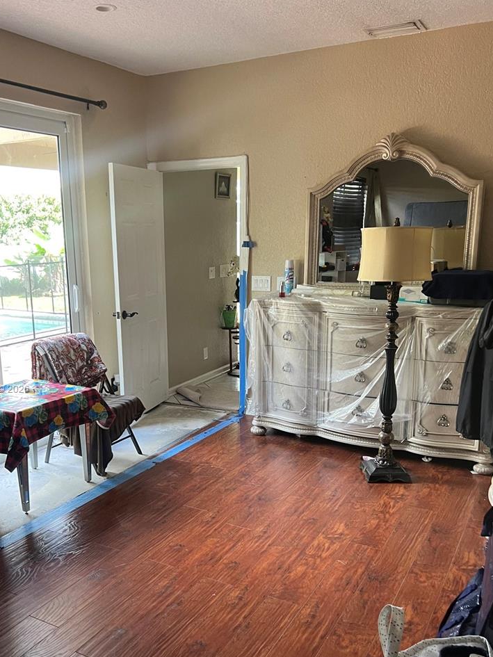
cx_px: 213
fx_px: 627
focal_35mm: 33
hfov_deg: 42.9
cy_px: 389
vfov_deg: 55.0
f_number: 1.5
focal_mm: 5.7
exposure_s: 1/60
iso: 160
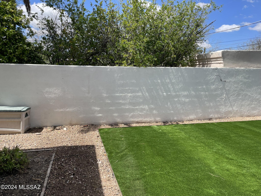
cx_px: 130
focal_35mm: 26
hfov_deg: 67.3
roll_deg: -0.4
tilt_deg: -7.2
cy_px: 98
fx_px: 196
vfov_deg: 53.1
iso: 32
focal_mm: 4.2
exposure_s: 1/2304
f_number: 1.6
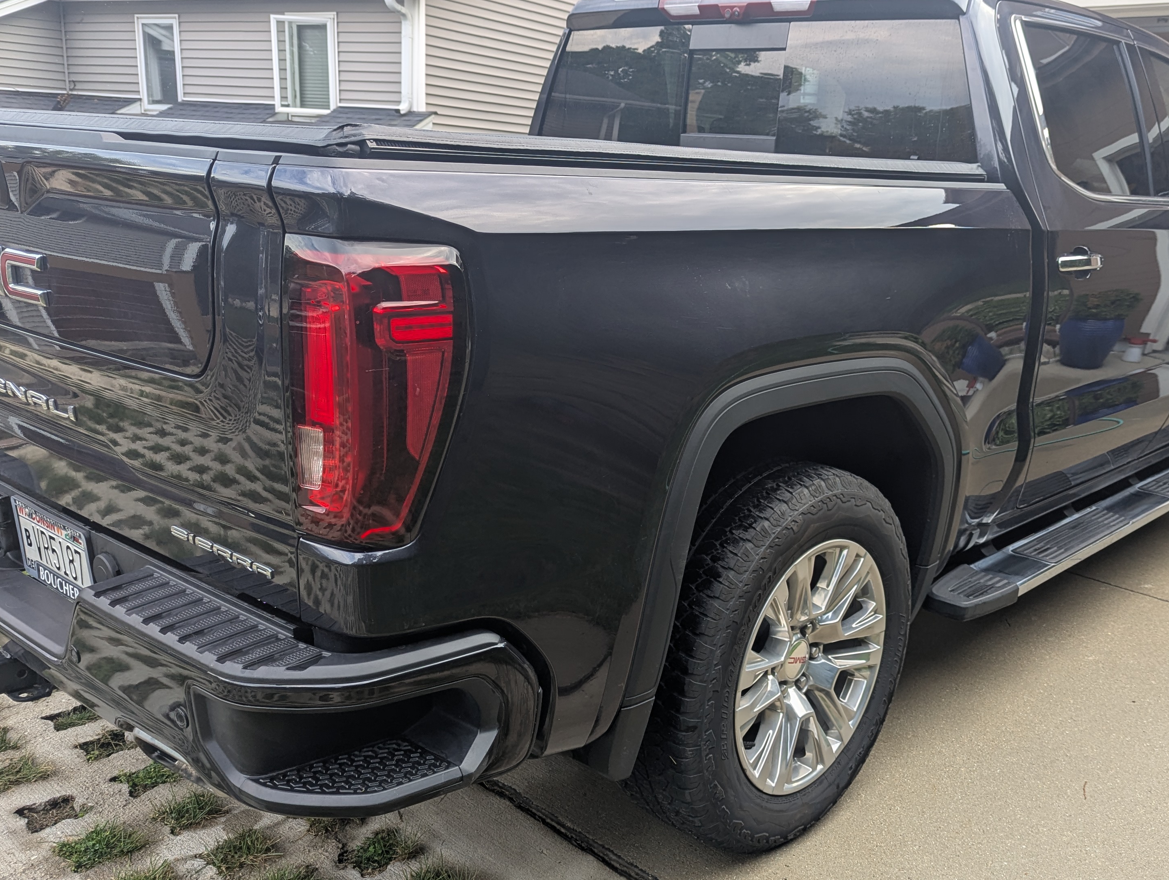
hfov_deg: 53.3
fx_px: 1150
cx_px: 735
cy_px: 456
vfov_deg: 41.9
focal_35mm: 34
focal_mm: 6.81
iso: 47
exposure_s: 1/172
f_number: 1.85
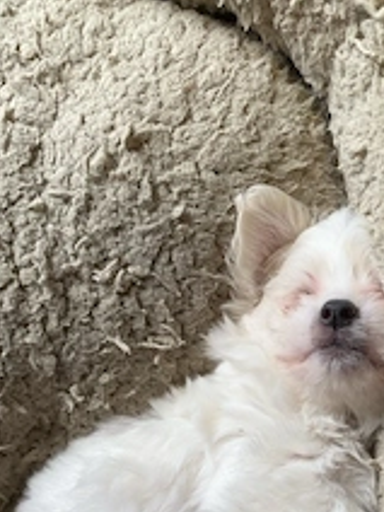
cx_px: 321
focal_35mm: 49
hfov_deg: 28.9
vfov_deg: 36.8
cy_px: 444
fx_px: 725
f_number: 1.8
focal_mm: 4.25
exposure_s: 1/94
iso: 125
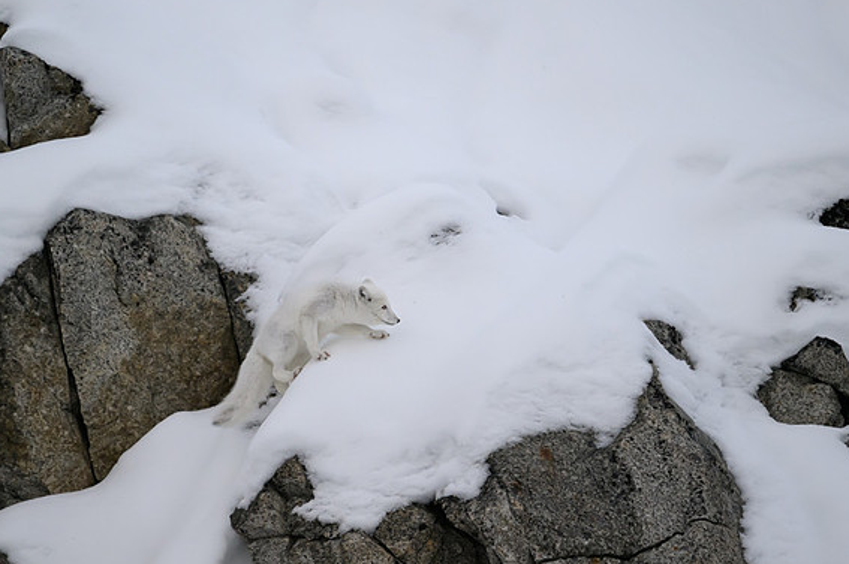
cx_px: 428
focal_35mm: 573
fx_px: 13501
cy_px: 283
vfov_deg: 2.4
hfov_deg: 3.6
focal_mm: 560
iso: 2500
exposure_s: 1/1600
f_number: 4
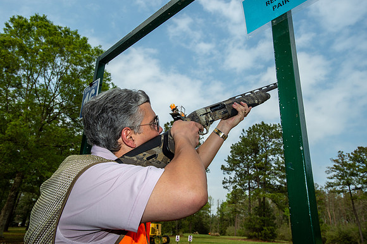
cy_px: 122
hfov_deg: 71.5
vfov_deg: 51.2
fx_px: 255
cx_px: 184
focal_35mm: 25
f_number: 8
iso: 125
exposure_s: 1/250
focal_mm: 25
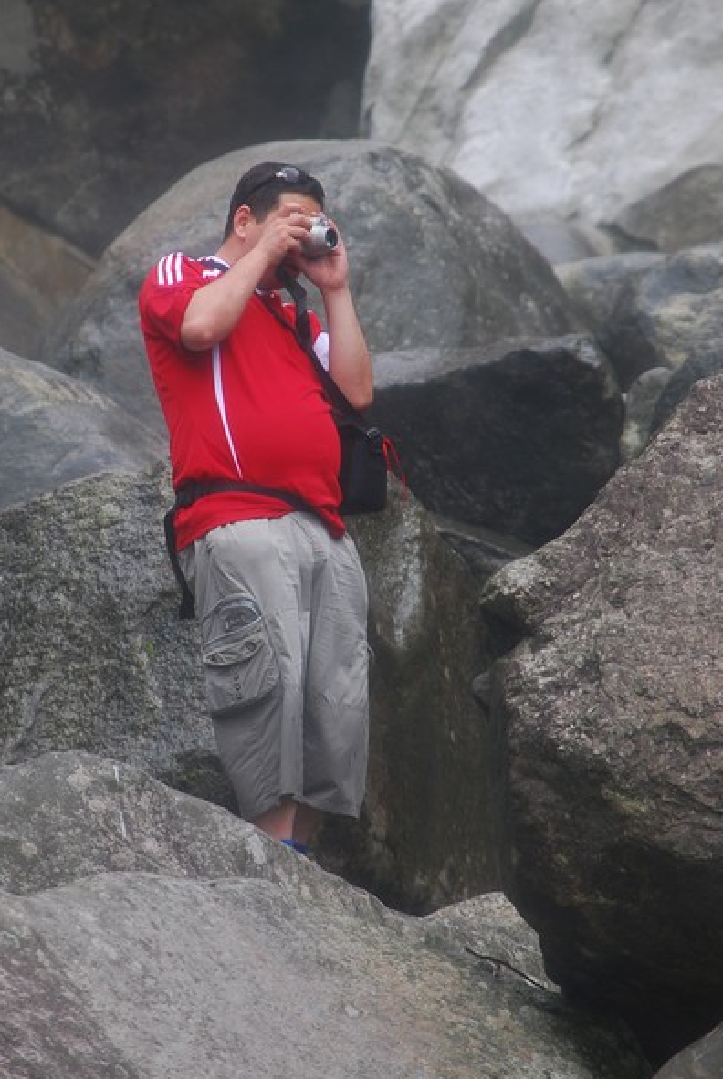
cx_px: 296
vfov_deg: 4.5
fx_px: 13718
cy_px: 435
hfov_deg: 3.0
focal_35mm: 457
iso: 100
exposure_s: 1/125
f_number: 7.1
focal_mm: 200
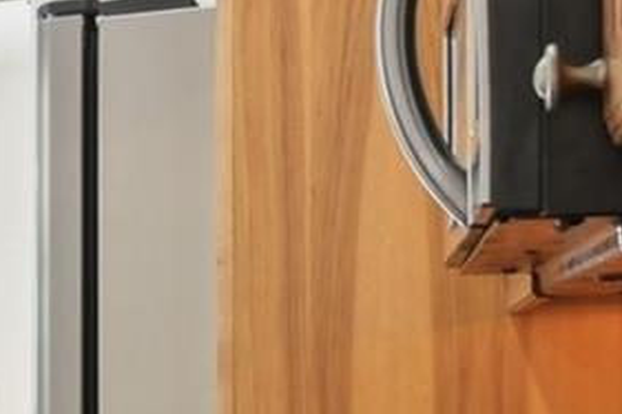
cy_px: 322
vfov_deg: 14.9
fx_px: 1571
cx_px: -792
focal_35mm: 91
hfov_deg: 15.2
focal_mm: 16
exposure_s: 1/15
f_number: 8
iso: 400
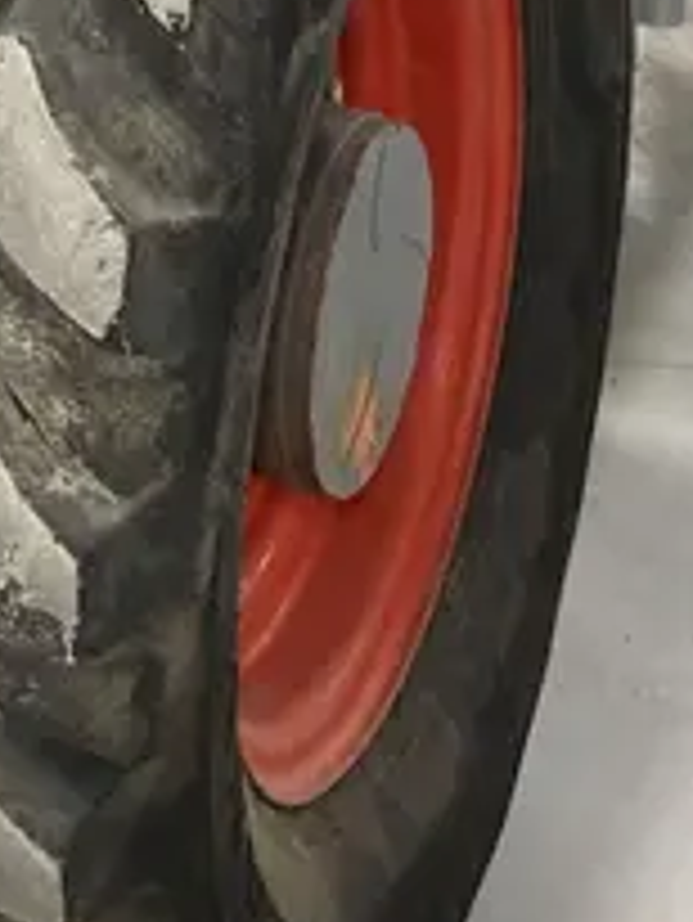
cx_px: -396
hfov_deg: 14.6
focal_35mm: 93
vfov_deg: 18.0
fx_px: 2480
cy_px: -582
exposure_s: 1/60
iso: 200
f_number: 1.6
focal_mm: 4.2
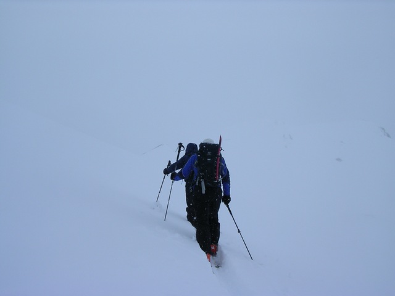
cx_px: 198
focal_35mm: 38
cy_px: 148
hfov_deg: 49.0
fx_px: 434
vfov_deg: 37.7
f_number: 5.6
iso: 100
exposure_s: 1/657
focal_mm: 5.8
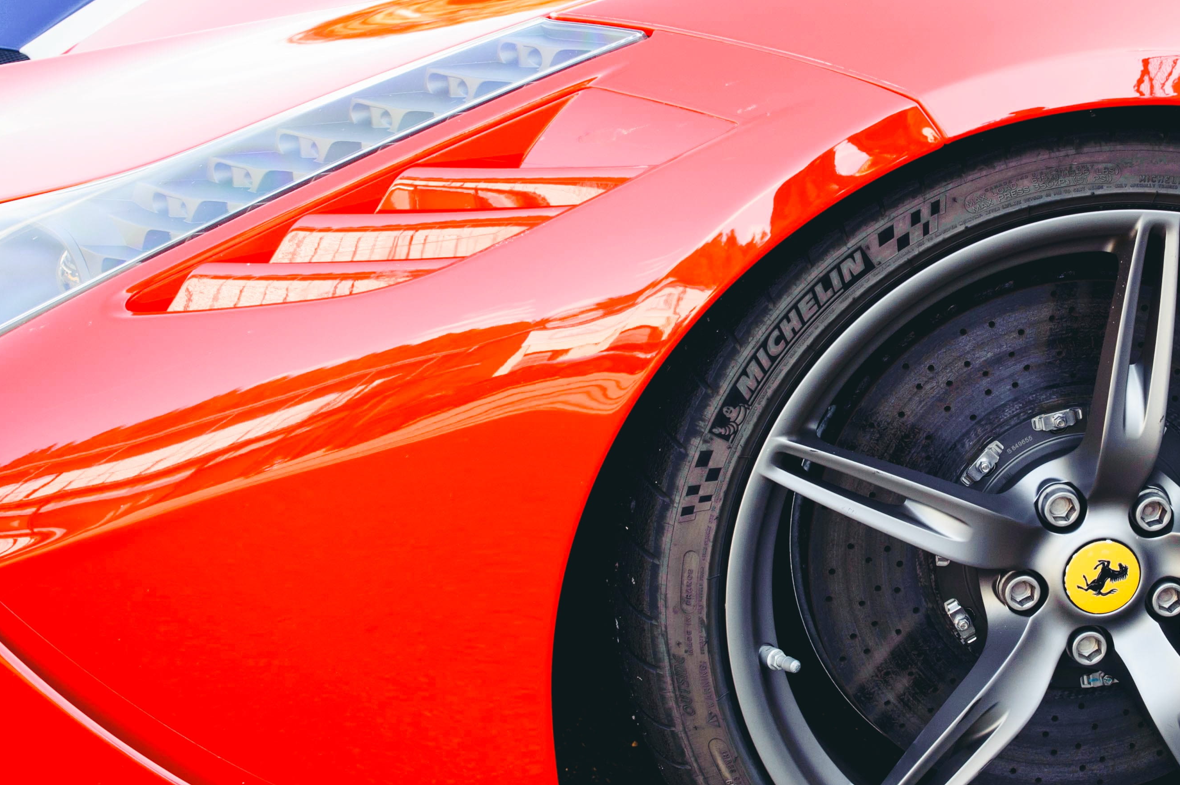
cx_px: 894
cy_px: 418
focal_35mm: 113
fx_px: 3701
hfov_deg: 18.0
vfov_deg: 12.1
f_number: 8
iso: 800
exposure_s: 1/125
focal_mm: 70
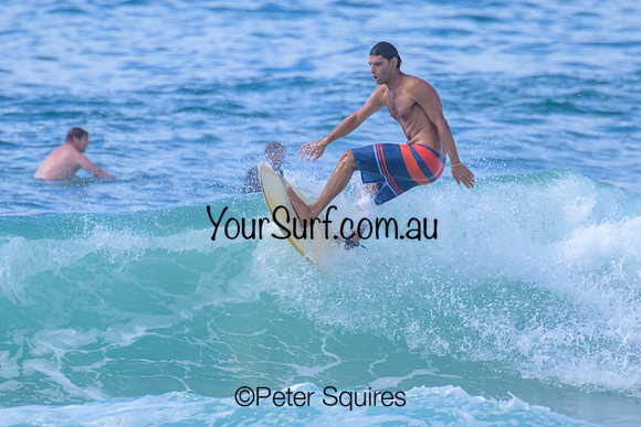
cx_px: 361
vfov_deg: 1.3
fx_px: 19487
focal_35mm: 1094
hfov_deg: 1.9
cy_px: 220
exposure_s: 1/2000
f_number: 11
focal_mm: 800
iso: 1000
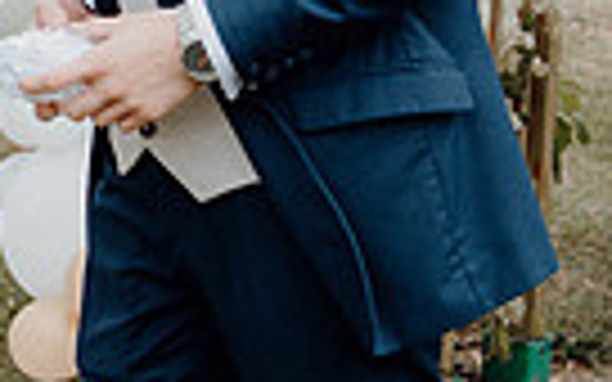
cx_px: -346
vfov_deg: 6.4
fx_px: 3419
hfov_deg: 9.9
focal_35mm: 205
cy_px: 38
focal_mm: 47
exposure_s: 1/640
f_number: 3.5
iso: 125
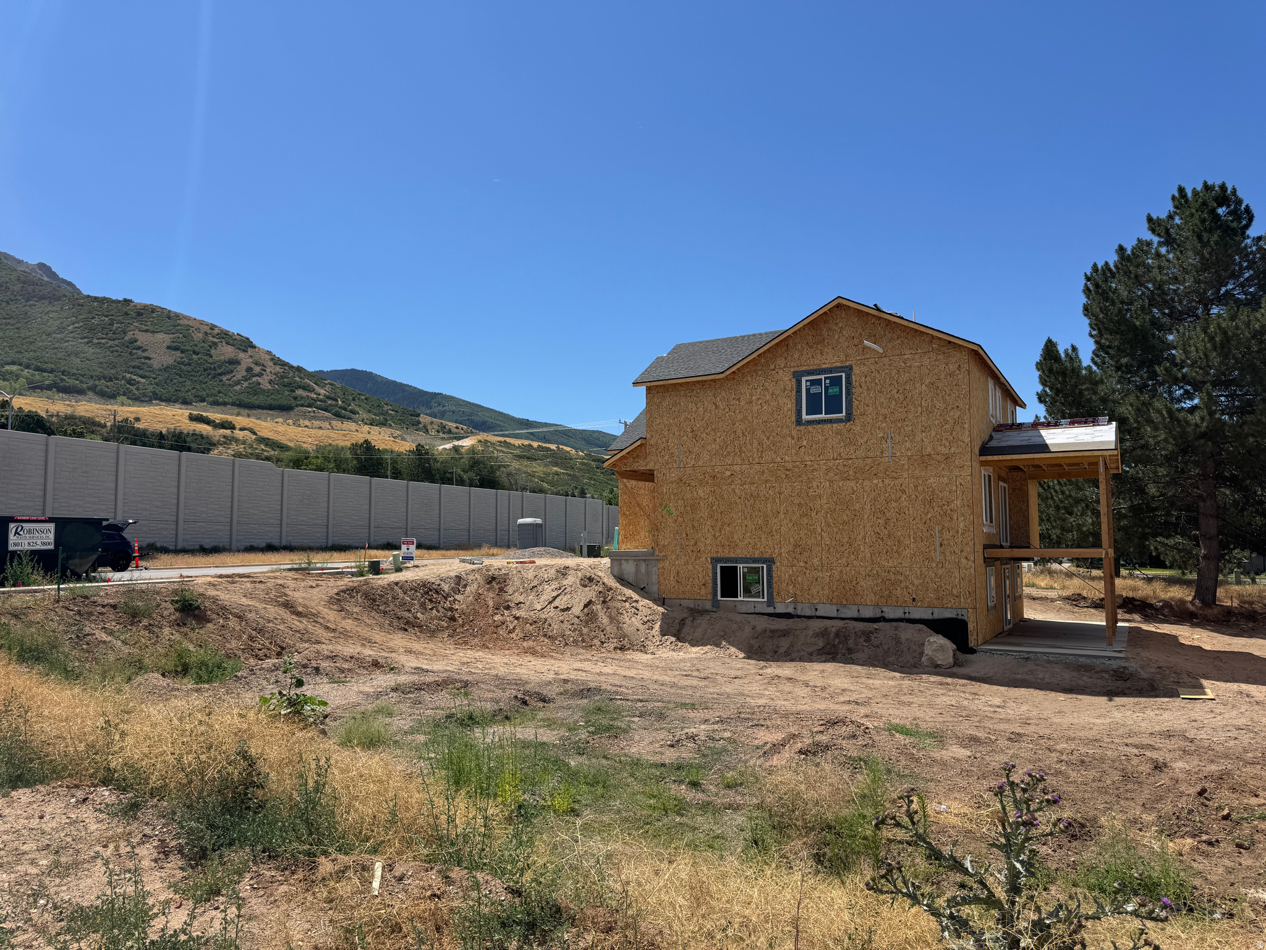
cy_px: 475
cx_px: 633
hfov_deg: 71.6
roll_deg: -0.6
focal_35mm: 24
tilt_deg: +4.9
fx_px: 878
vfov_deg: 56.8
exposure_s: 1/5348
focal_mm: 6.76
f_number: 1.78
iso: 80
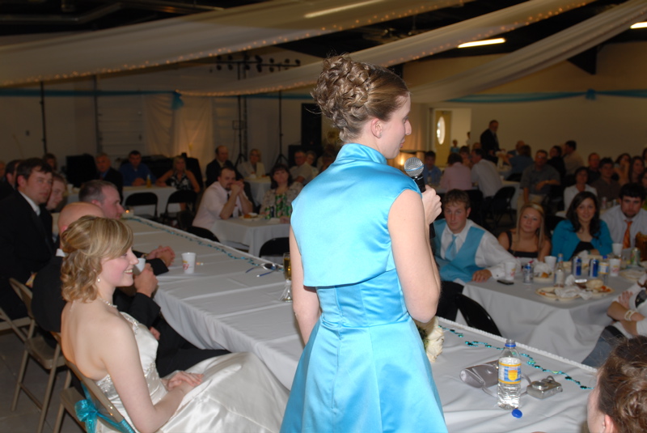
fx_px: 648
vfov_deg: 36.9
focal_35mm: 36
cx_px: 324
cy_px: 216
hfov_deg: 53.1
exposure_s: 1/60
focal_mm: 24
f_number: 4
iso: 100
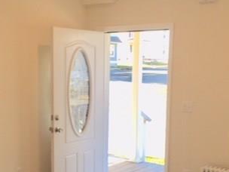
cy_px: 131
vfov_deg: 23.8
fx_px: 404
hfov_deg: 31.5
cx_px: 78
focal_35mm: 61
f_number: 2.2
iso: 32
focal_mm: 4.15
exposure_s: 1/120
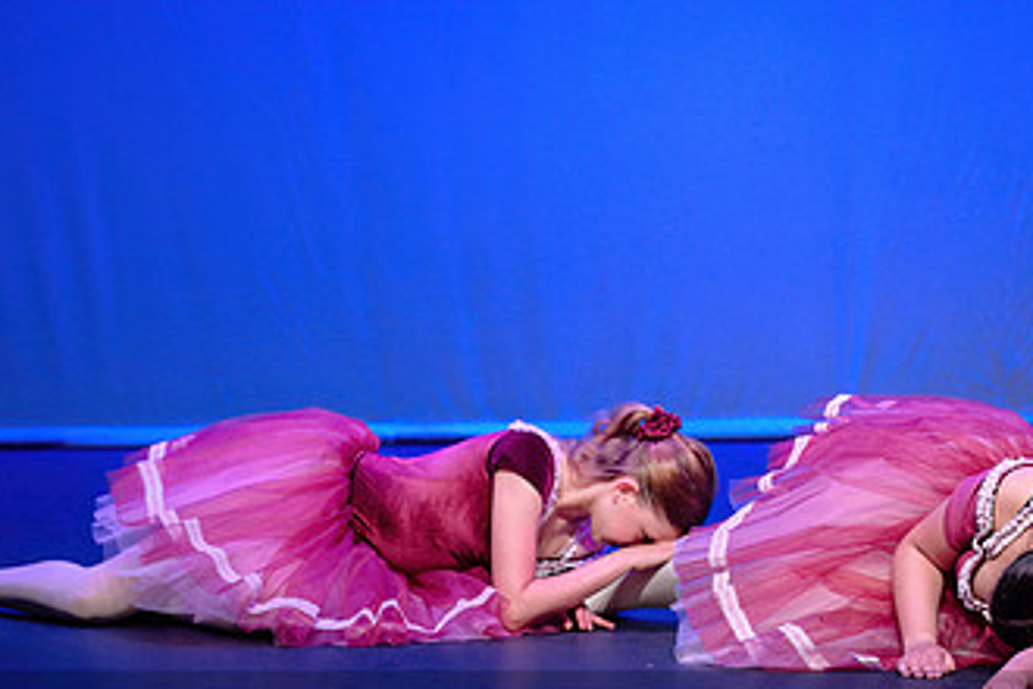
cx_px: 803
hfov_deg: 5.2
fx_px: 11362
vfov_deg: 3.5
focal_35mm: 396
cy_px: 301
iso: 1250
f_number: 2.8
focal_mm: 200
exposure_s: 1/400
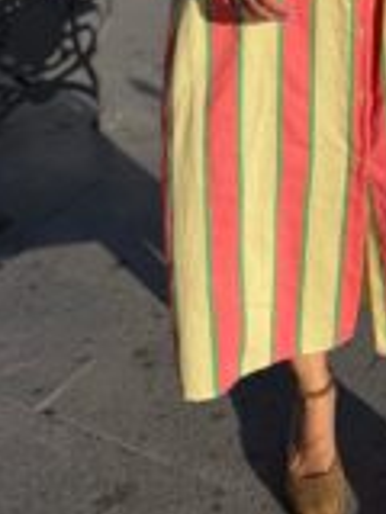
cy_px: -125
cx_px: 425
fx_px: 892
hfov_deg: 23.0
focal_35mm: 60
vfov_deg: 27.7
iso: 80
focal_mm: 6.76
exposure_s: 1/6711
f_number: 1.78
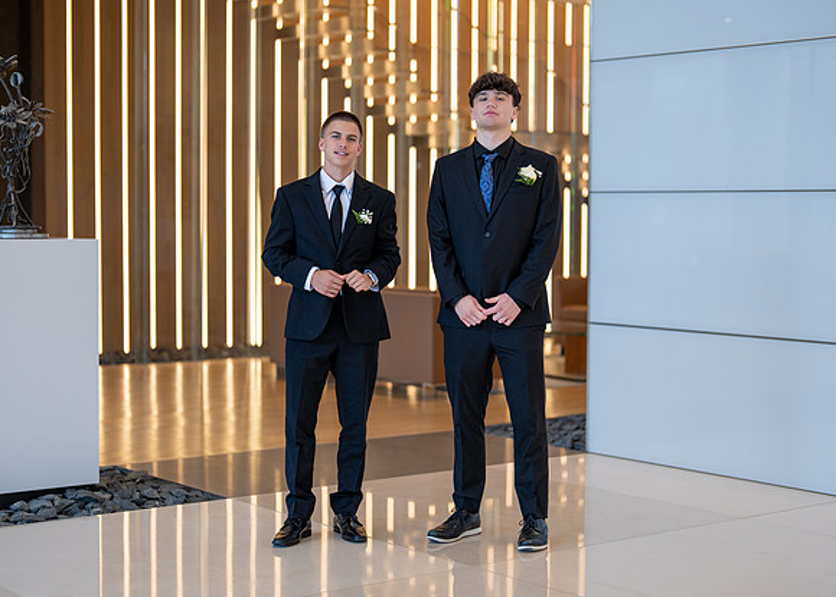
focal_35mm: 68
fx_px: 1607
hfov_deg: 29.2
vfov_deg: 21.0
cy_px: 281
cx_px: 426
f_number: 1.2
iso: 320
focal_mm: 50
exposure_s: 1/1000
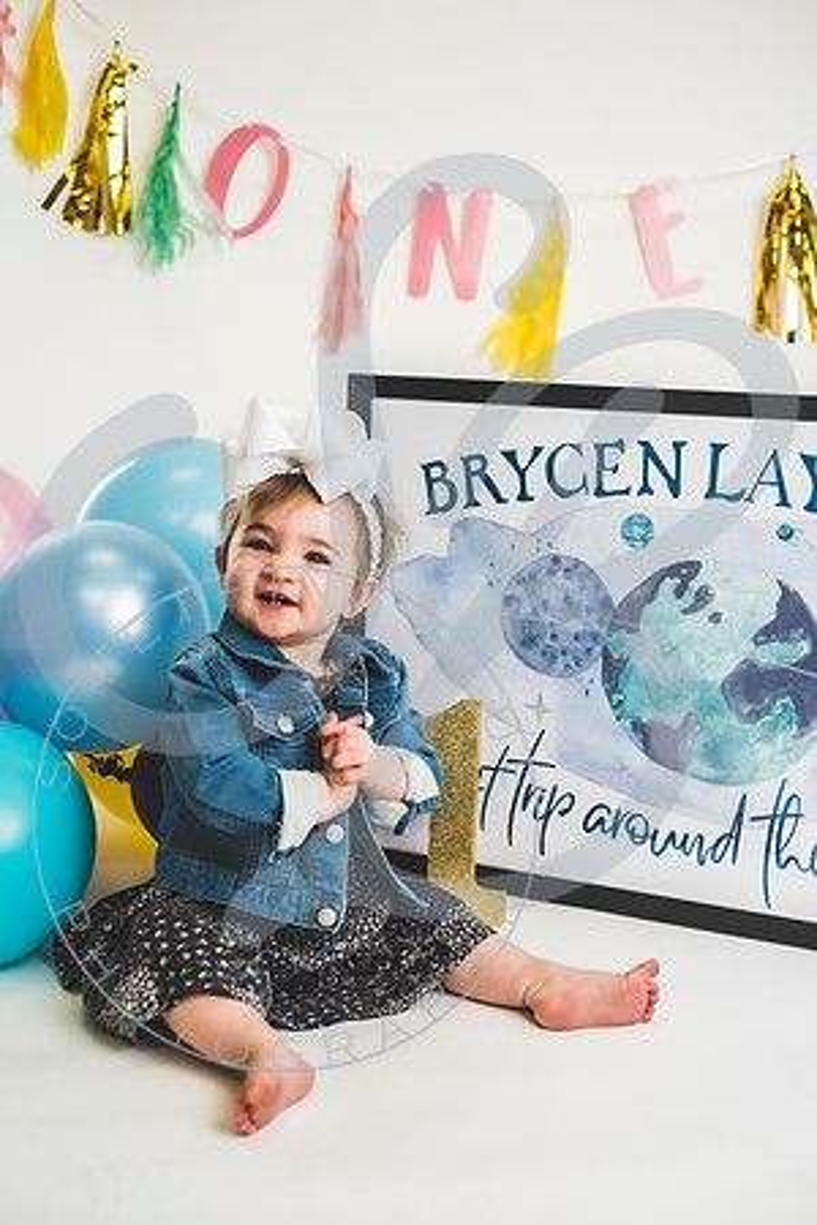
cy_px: 612
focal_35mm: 50
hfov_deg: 27.0
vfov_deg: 39.6
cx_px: 408
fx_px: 1702
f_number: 2.8
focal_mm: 50
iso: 200
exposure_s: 1/160
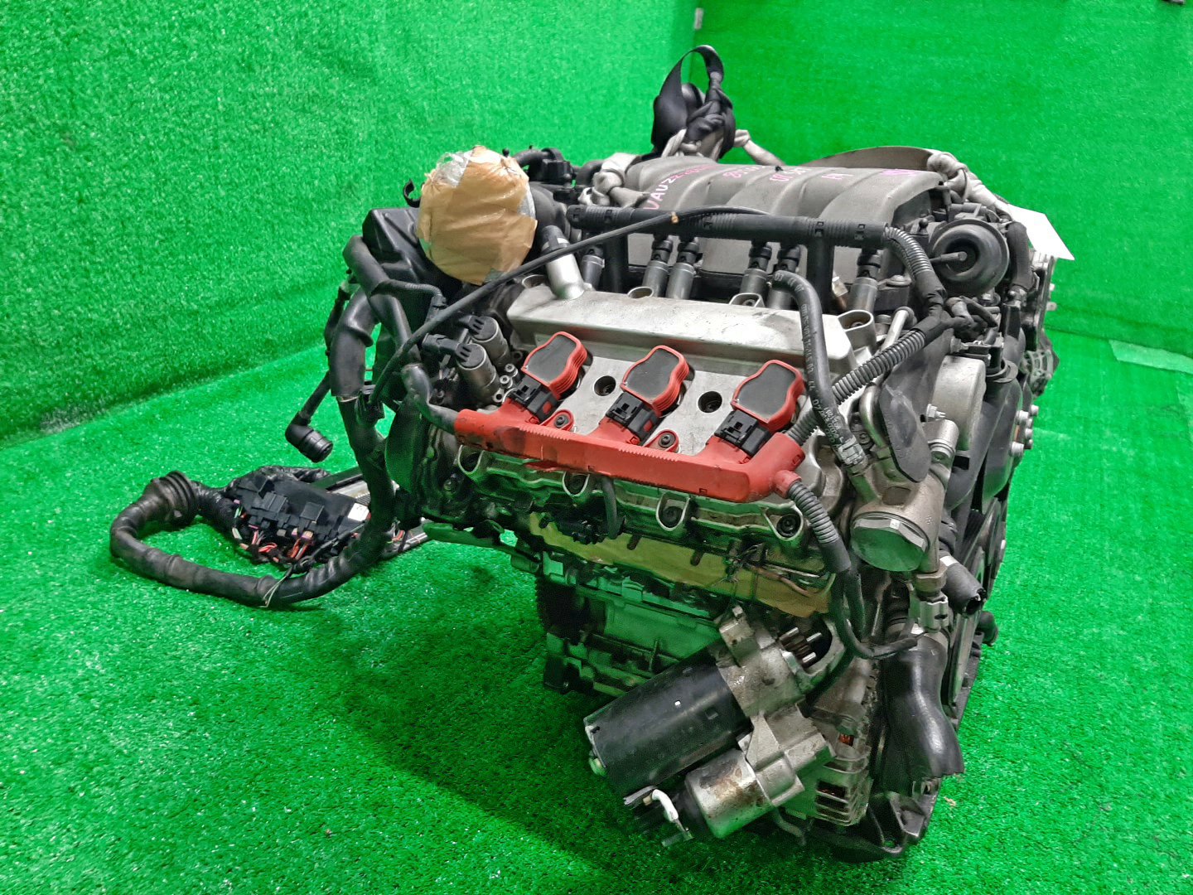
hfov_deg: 67.3
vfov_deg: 53.1
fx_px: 896
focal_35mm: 26
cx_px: 596
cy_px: 448
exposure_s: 1/50
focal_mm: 3.93
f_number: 1.7
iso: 203
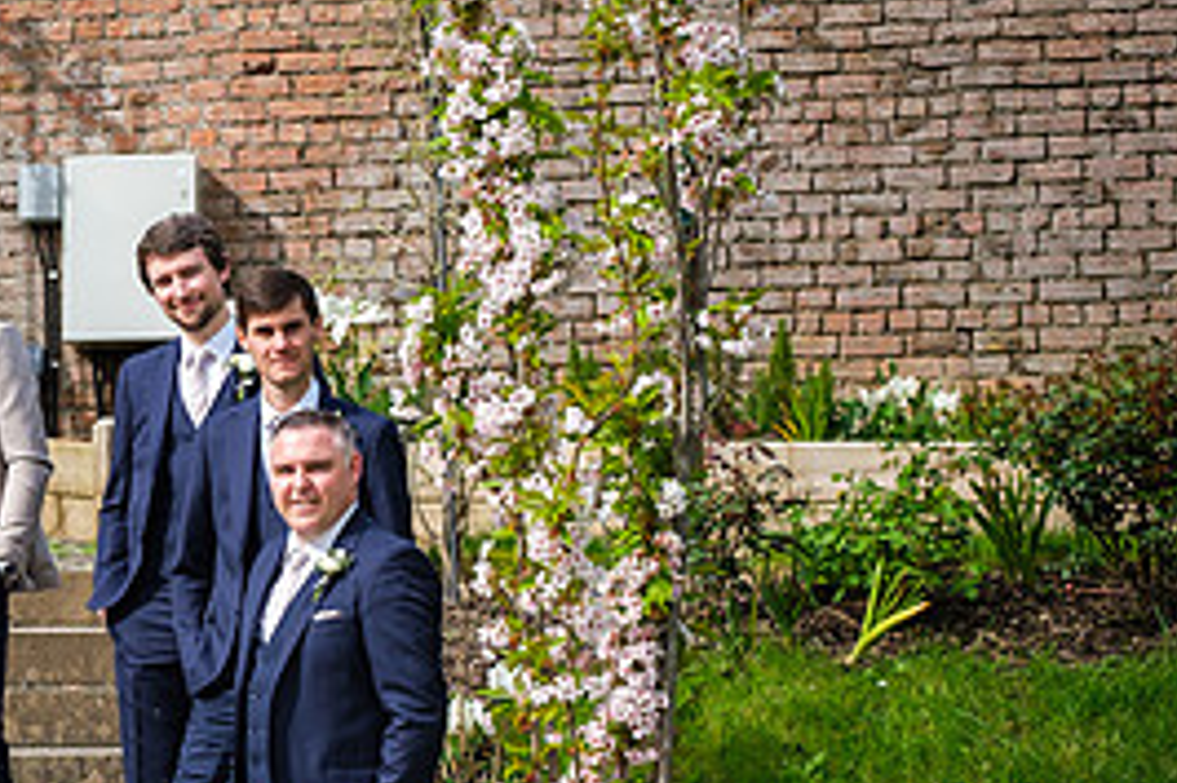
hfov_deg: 12.3
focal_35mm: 165
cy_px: 573
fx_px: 5391
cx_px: -70
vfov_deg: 8.3
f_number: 2.8
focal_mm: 50
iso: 160
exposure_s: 1/800
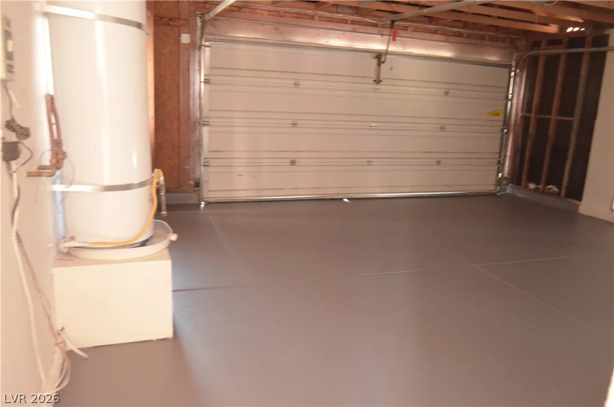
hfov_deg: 67.5
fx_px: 459
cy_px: 204
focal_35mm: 27
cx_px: 307
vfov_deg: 47.7
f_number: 3.5
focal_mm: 18
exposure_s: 1/20
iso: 6400
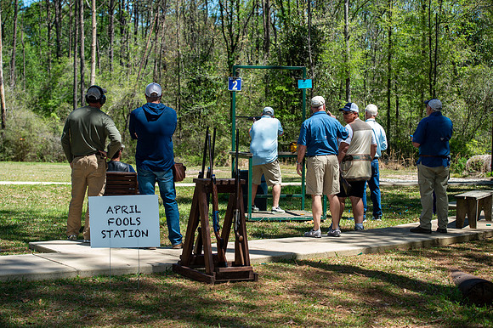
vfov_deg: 19.4
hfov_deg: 28.9
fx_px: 958
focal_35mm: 70
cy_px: 164
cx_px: 246
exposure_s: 1/250
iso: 100
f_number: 5
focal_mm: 70
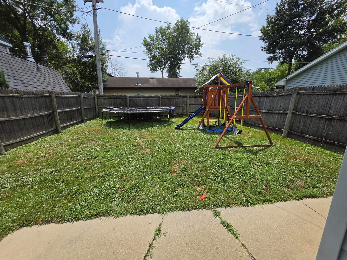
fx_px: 130
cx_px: 174
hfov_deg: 106.2
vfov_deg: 89.9
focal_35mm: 13
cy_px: 130
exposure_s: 1/2905
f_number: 1.9
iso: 32
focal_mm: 2.2
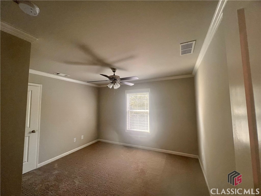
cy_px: 98
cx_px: 130
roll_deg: +0.5
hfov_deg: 106.2
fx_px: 98
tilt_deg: +3.7
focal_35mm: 13
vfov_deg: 89.9
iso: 160
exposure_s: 1/120
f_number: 1.8
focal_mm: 1.57
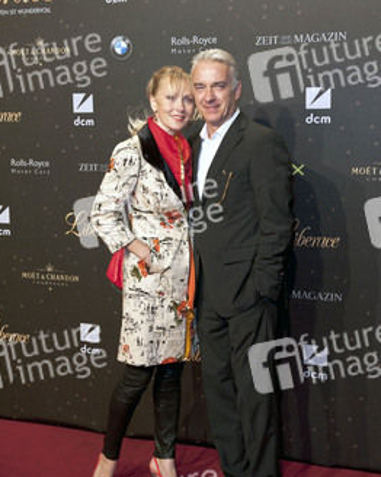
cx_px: 191
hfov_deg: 27.6
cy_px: 286
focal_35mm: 55
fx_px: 776
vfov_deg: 34.1
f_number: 4
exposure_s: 1/200
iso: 1250
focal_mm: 48
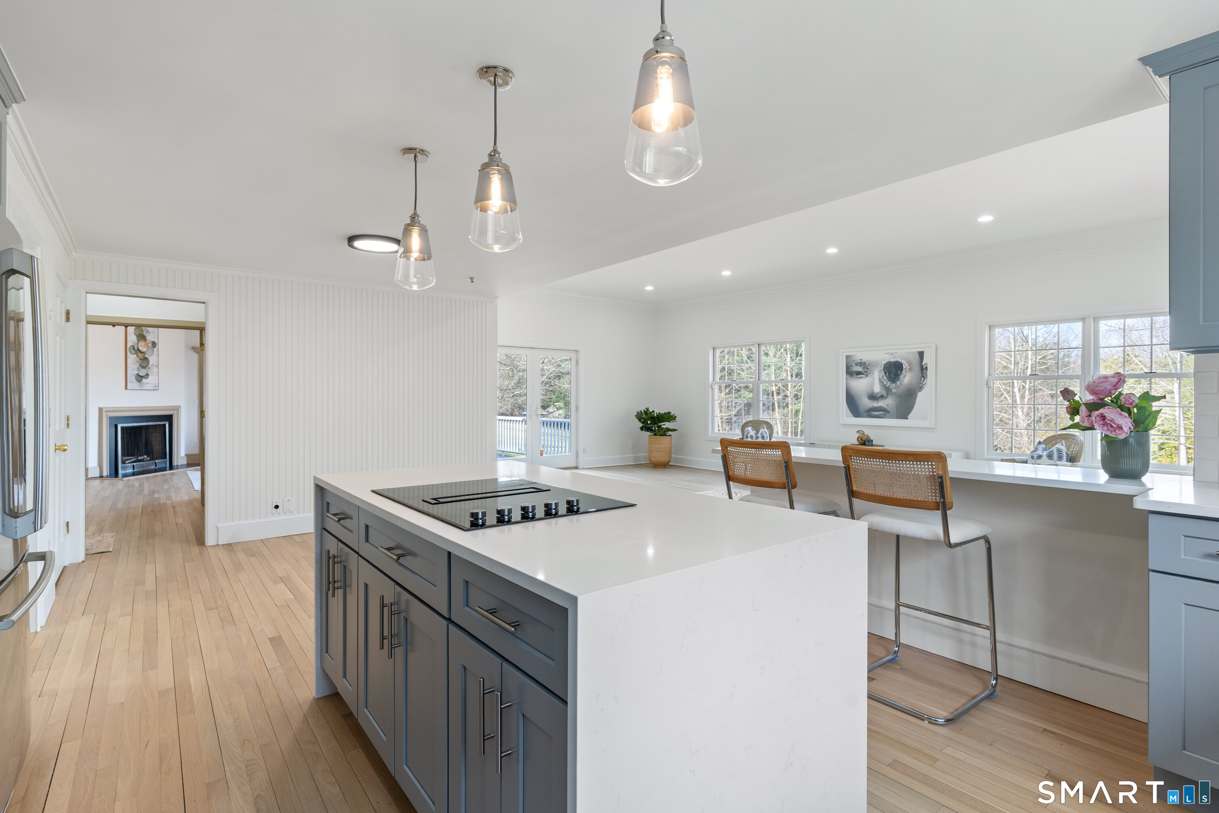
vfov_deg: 70.4
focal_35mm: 17
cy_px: 406
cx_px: 610
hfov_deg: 93.3
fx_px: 576
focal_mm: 17
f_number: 8
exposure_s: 1/8
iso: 320
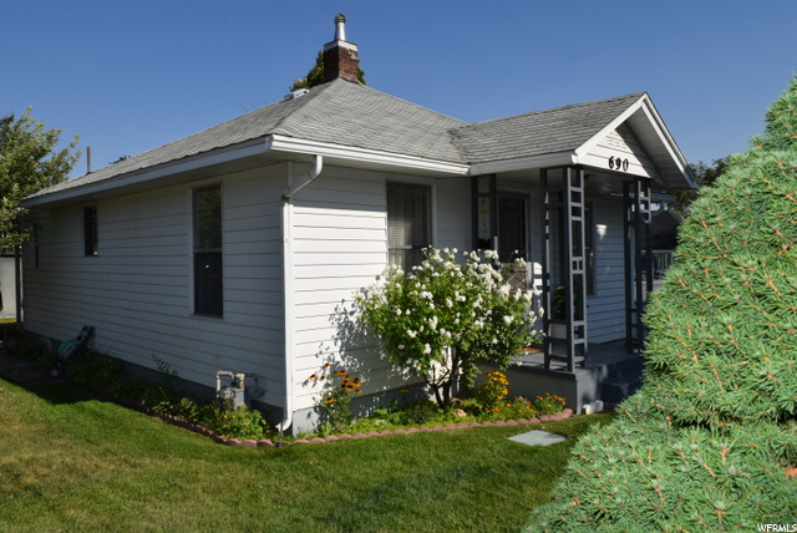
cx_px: 398
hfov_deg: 67.3
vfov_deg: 48.0
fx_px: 598
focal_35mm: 27
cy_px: 266
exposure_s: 1/200
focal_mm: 18
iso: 100
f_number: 13
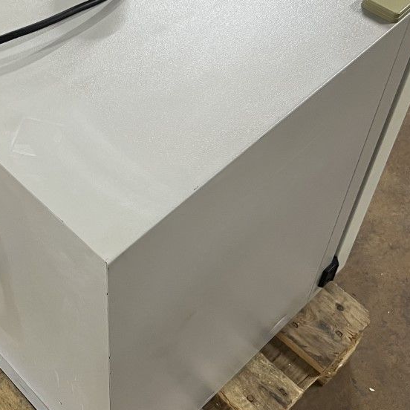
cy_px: 116
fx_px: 804
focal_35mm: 60
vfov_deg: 28.3
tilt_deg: -47.9
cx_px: 73
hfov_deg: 27.9
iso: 125
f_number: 1.5
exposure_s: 1/50
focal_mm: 5.7
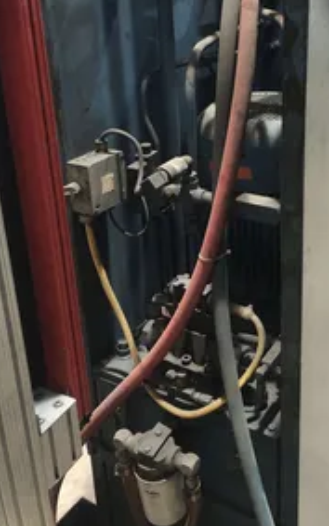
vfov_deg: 46.3
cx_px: 260
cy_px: 169
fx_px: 602
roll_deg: +1.3
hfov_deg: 29.9
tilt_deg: -21.6
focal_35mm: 42
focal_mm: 4
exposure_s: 1/15
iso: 80
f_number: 1.8
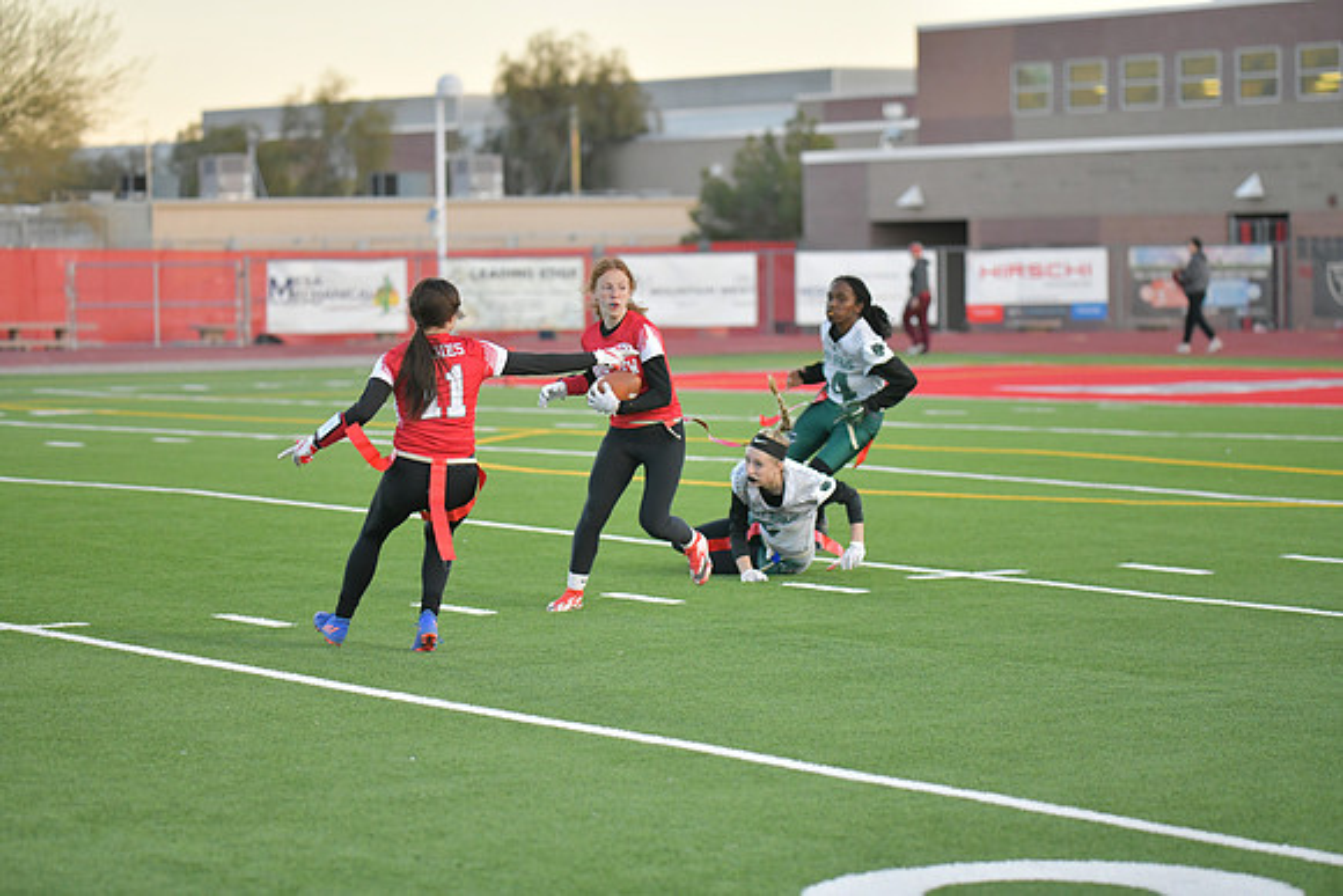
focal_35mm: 125
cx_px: 672
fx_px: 4664
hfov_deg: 16.4
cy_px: 448
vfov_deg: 11.0
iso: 2000
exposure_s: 1/3200
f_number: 2.8
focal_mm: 125
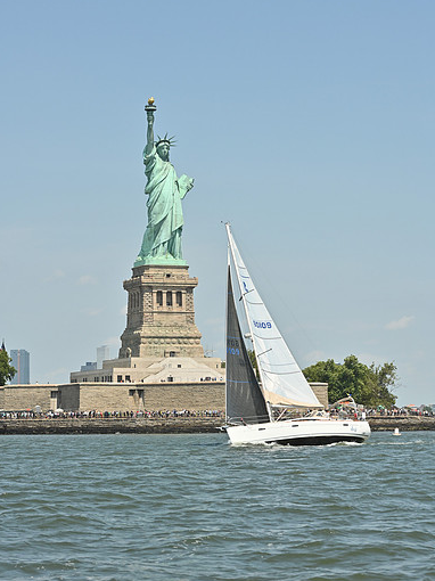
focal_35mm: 104
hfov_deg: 14.2
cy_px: 278
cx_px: 218
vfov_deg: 18.9
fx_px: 1744
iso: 320
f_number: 9
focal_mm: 95
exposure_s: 1/1250
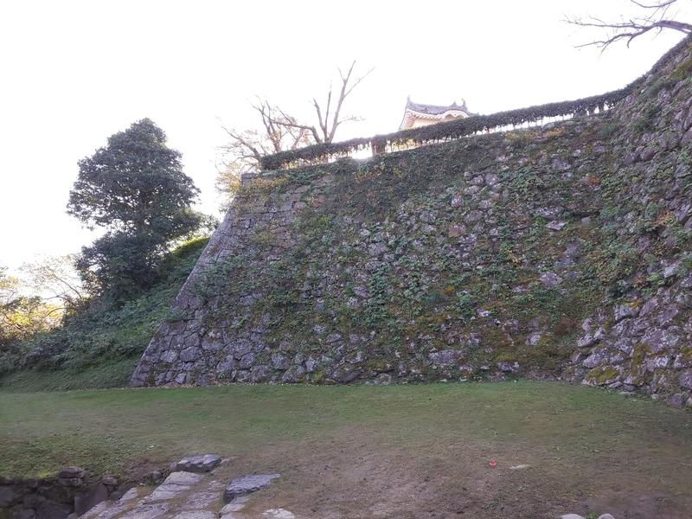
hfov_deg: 81.7
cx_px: 346
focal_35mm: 20
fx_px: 400
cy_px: 260
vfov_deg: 66.0
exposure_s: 1/100
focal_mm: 3.45
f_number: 1.94
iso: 31
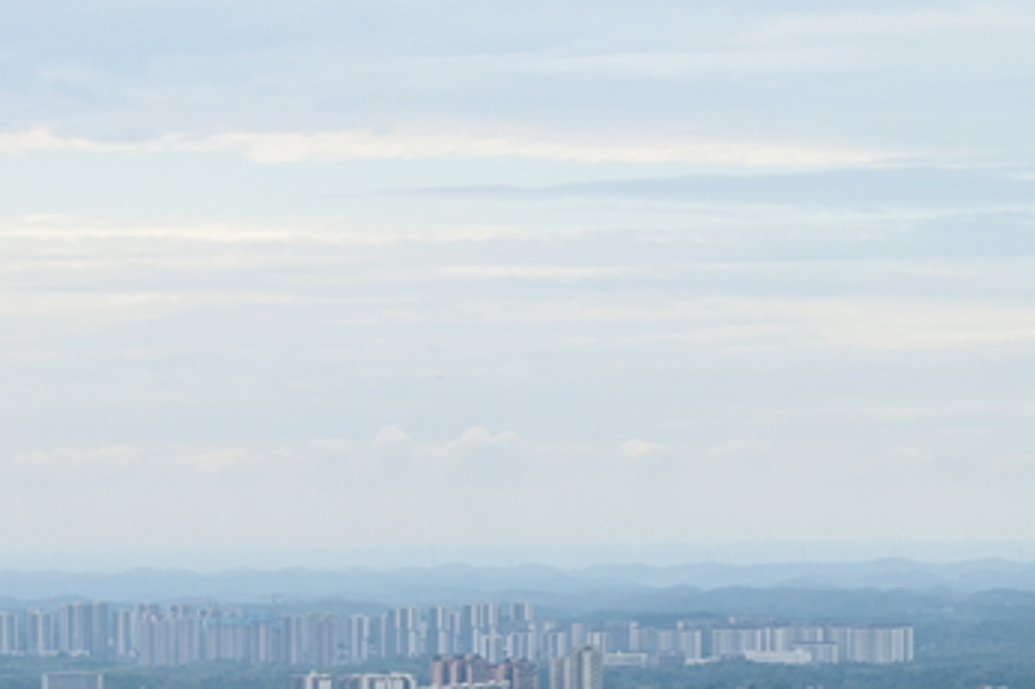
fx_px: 6465
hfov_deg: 9.0
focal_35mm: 225
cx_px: -254
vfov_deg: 6.0
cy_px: 981
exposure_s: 1/250
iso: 160
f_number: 8
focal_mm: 65
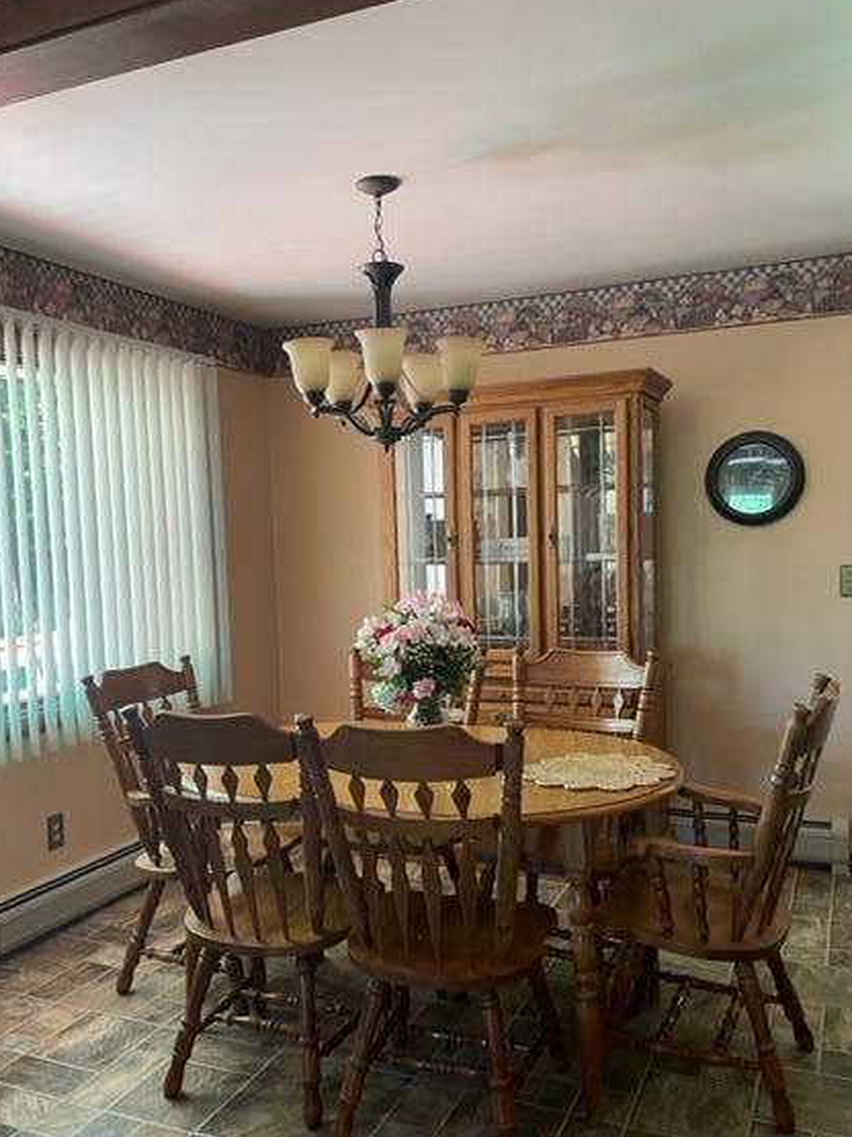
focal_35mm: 30
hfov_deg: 46.8
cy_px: 631
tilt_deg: -2.9
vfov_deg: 59.8
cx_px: 416
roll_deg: +2.9
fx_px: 985
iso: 160
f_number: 1.6
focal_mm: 4.2
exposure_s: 1/60
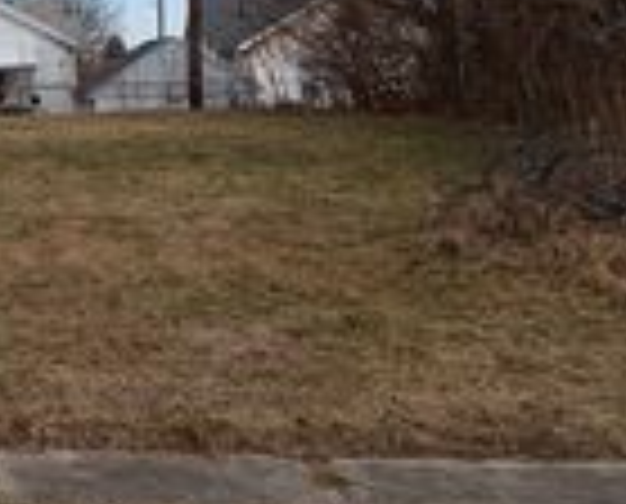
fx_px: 1691
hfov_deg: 19.9
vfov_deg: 16.6
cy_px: 7
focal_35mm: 91
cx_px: -86
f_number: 1.8
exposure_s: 1/570
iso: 20
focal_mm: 3.98
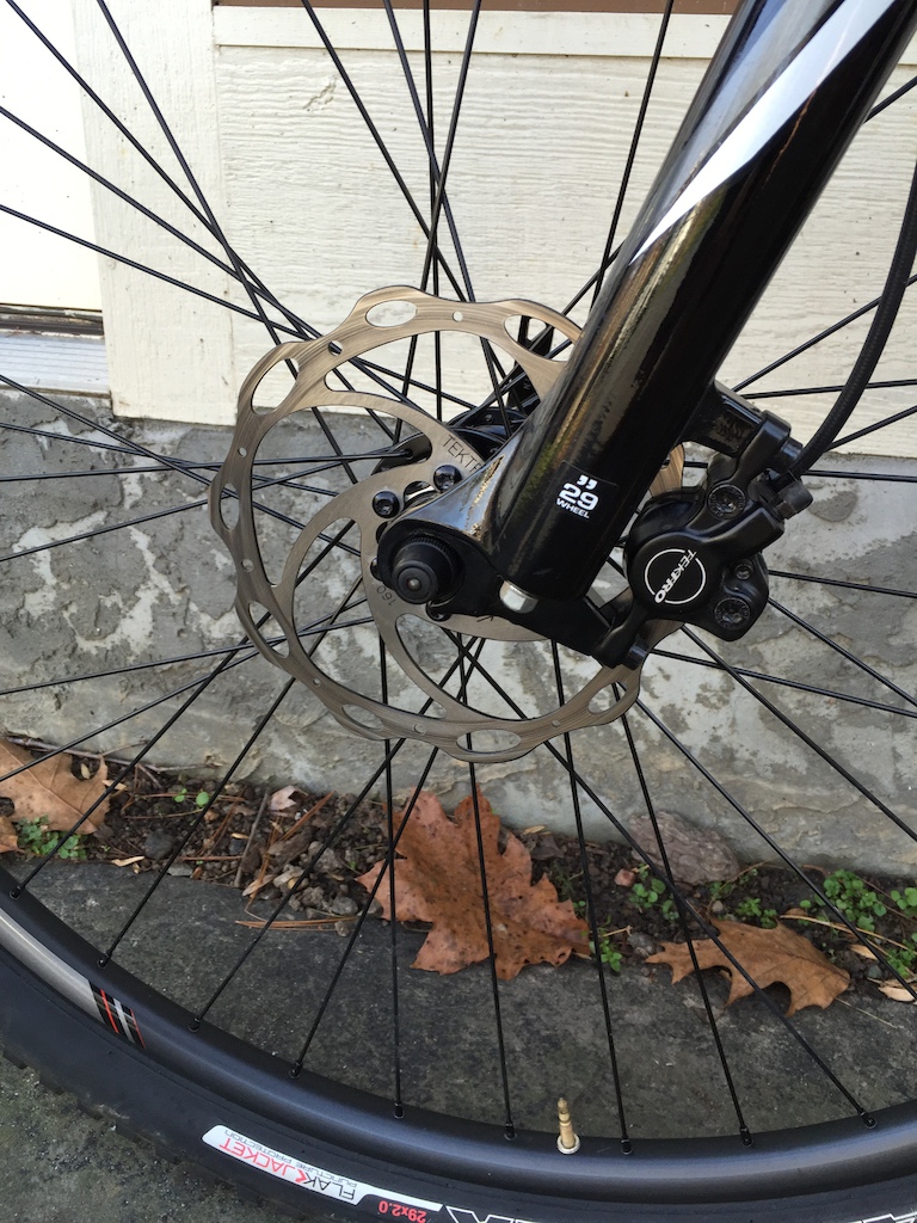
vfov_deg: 61.7
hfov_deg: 48.2
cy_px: 612
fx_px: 1024
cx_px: 458
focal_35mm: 29
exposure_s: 1/120
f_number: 2.2
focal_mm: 4.15
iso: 50
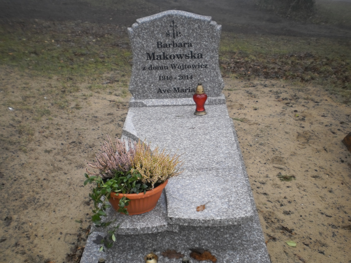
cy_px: 132
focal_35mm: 42
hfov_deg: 44.8
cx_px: 176
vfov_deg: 34.4
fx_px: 426
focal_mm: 7.4
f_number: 3.5
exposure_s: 1/13
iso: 125
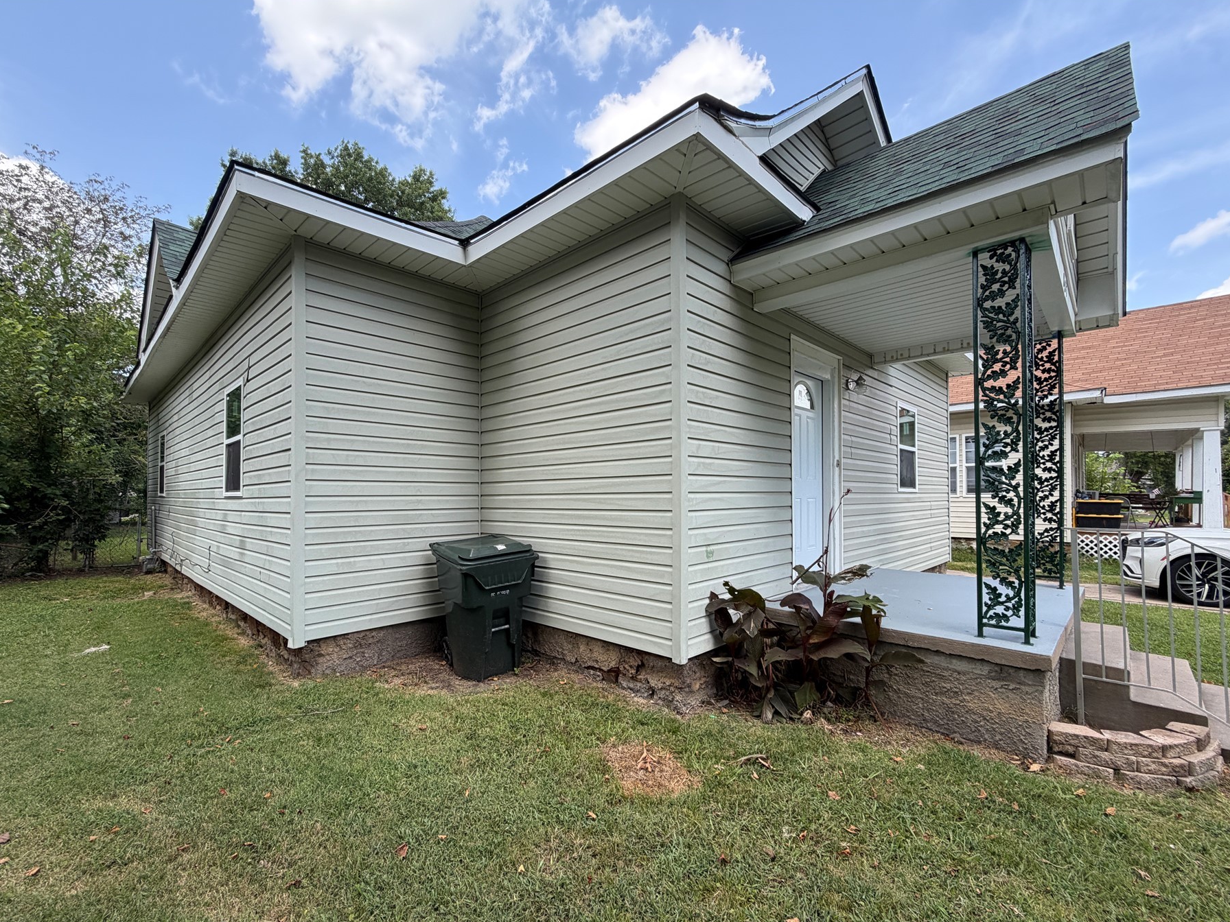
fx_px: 533
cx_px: 603
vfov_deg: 81.7
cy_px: 488
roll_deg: +1.1
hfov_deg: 98.2
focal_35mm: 15
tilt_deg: +0.9
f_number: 2.2
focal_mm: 2.22
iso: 64
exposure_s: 1/498
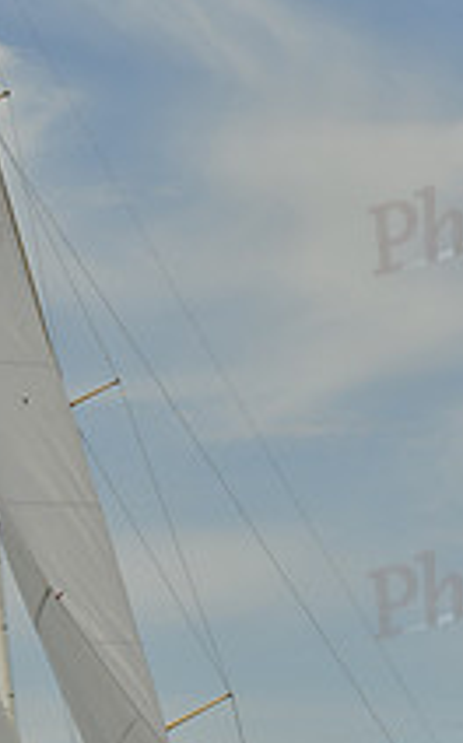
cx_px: 188
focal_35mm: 265
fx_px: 5365
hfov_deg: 4.9
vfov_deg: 7.9
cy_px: 417
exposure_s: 1/1600
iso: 280
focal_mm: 95
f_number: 9
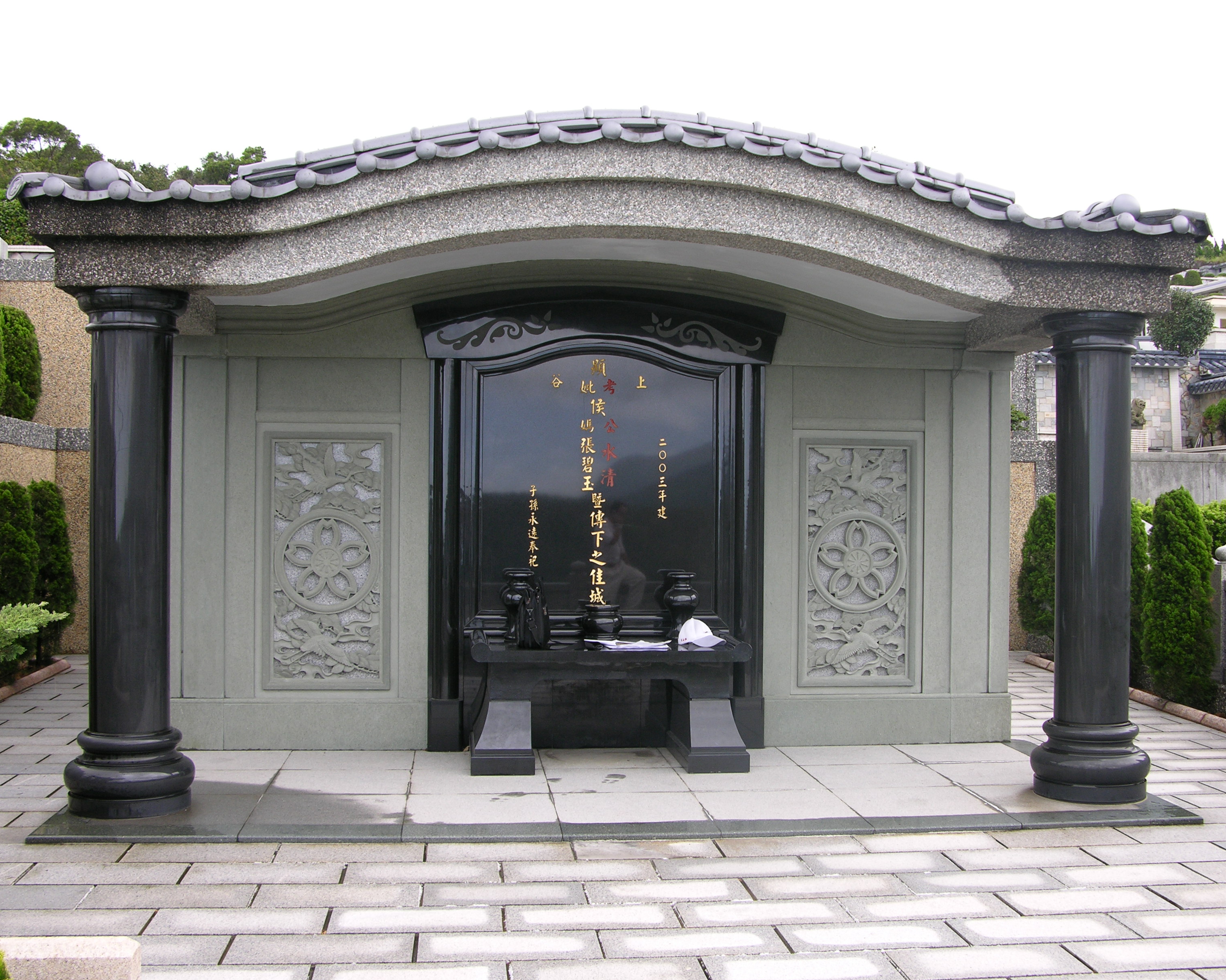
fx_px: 1487
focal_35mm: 41
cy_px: 488
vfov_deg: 36.5
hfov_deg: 44.8
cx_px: 618
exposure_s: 1/89.2
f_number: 3.6
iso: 50
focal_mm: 10
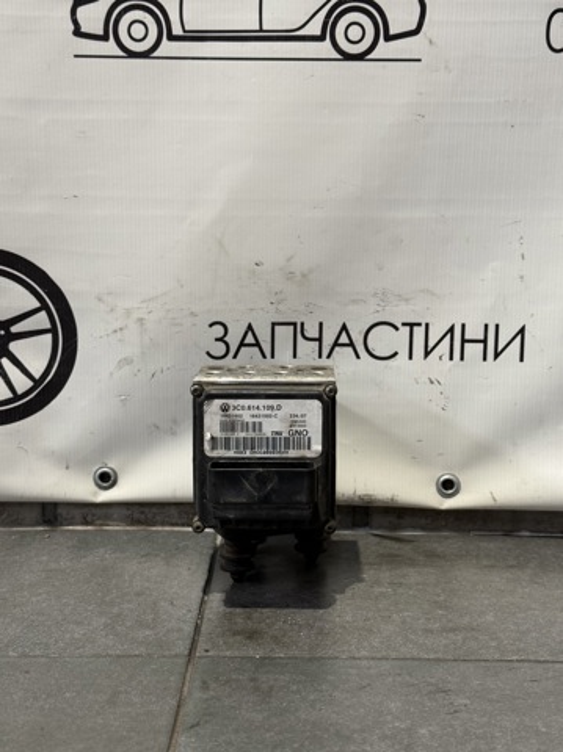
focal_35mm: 48
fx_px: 1043
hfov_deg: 30.2
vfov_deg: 39.7
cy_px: 376
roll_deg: -1.3
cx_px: 282
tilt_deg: -10.1
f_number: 1.78
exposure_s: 1/50
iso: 160
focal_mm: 6.76
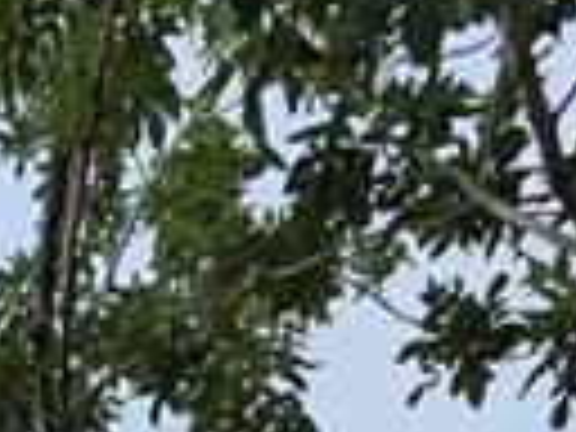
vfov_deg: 11.6
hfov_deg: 19.3
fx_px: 1348
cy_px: 1246
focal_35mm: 81
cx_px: -405
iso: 40
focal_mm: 2.2
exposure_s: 1/2650
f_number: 1.9
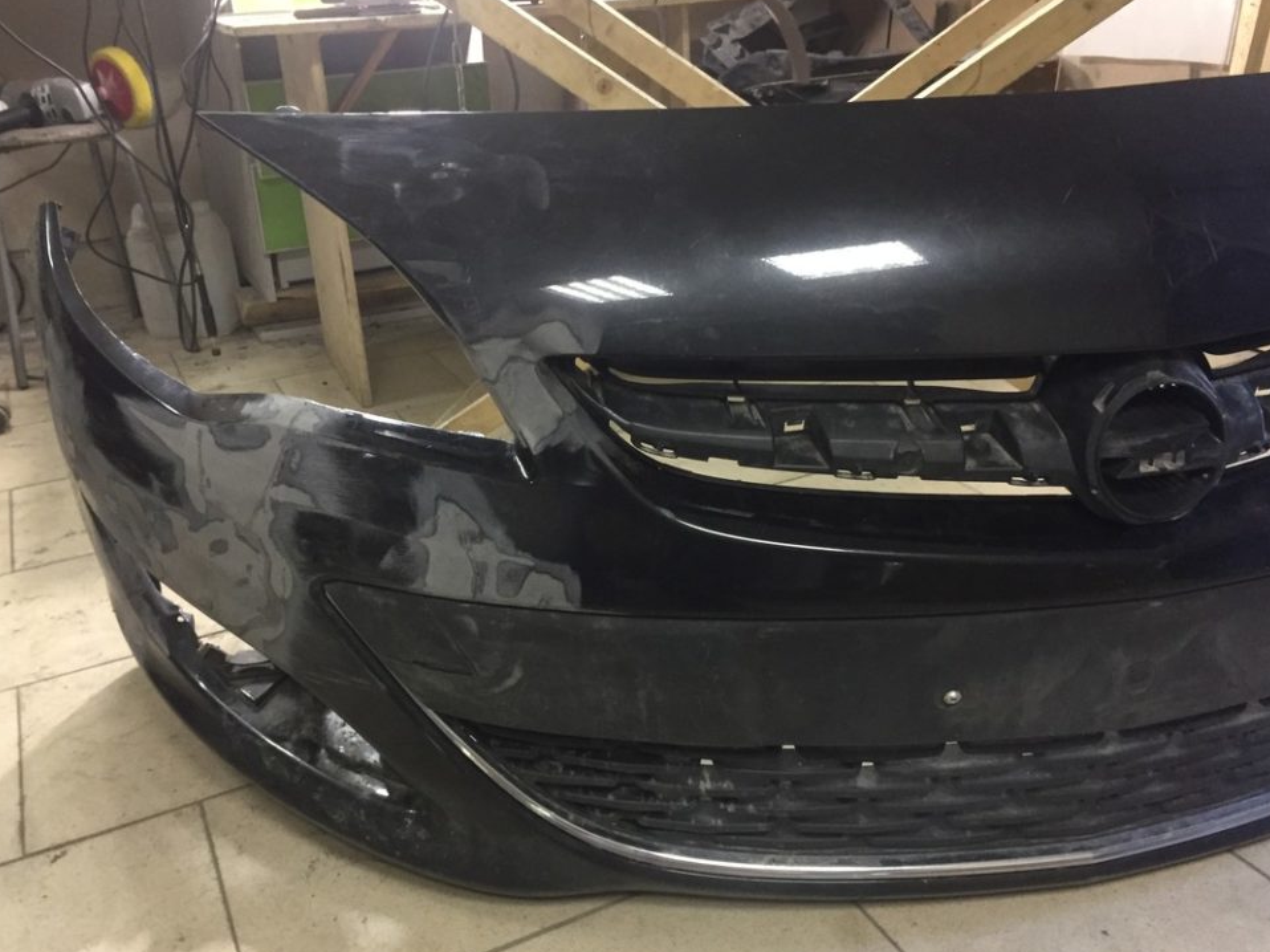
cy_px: 481
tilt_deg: -22.2
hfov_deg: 58.3
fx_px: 1137
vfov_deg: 45.4
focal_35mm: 31
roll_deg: +2.4
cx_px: 603
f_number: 2.2
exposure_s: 1/20
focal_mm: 4.15
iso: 250
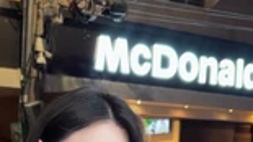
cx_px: 79
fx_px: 597
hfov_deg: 23.8
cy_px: 280
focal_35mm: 89
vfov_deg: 12.1
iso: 80
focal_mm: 6.93
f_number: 1.48
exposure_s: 1/17
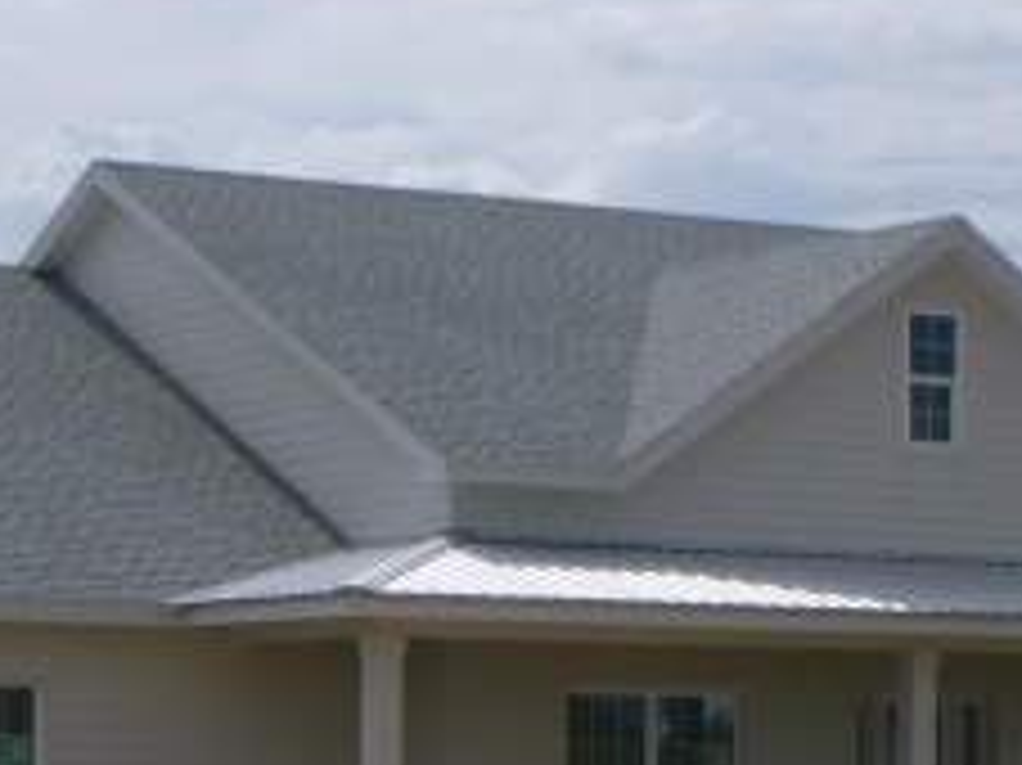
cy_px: 711
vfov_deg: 11.0
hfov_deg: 14.7
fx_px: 3954
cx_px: 266
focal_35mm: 134
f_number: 4.5
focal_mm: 6.8
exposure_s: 1/1300
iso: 100
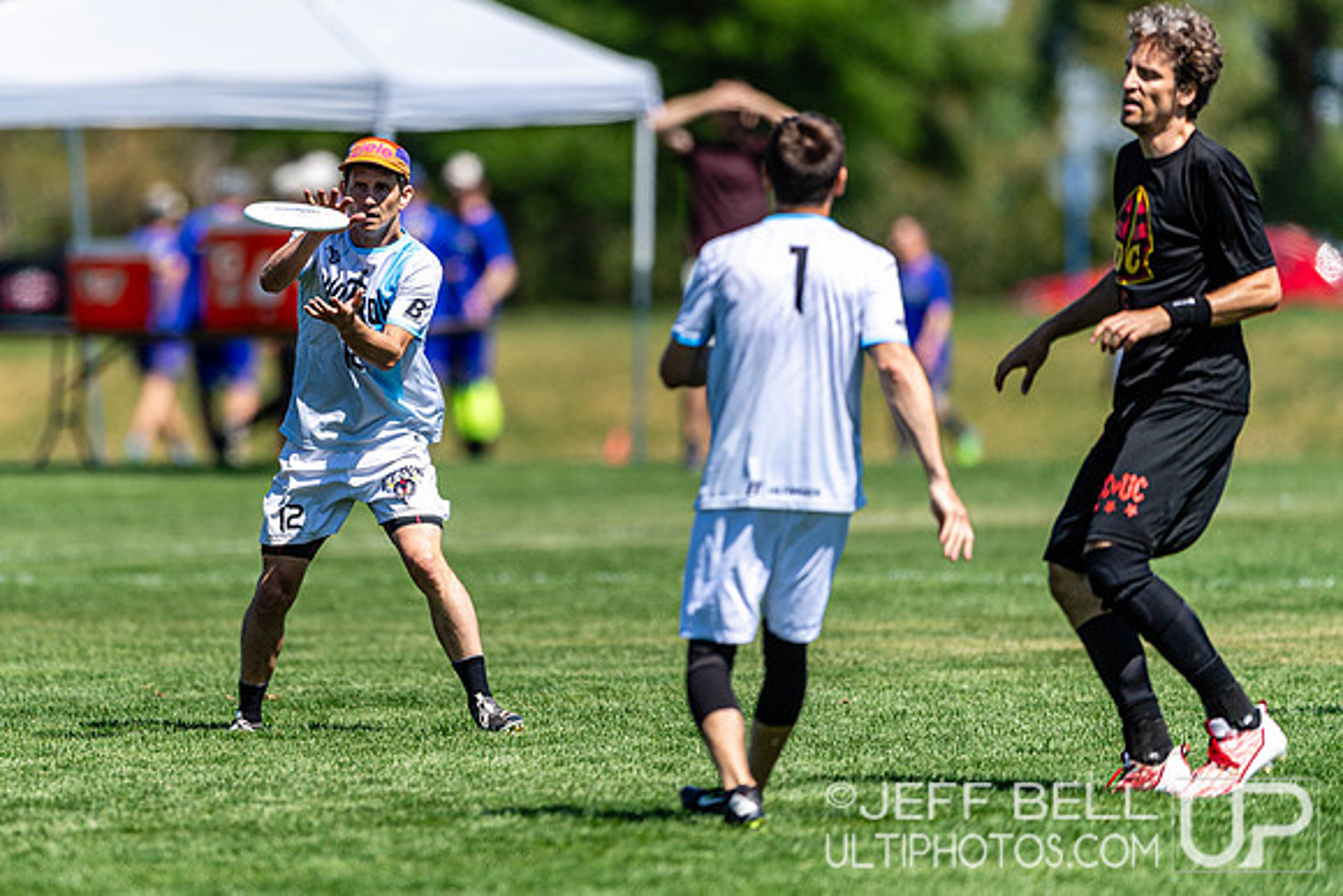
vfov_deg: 2.5
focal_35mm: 552
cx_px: 446
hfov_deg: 3.7
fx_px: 20615
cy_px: 357
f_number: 2.8
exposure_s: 1/3200
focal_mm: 400
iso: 110
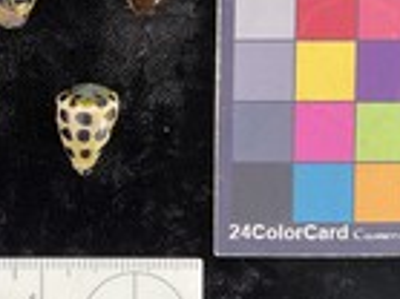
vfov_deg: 20.1
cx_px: 12
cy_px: 99
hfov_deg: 25.5
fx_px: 843
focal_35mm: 73
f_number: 1.8
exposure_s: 1/60
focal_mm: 3
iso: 50
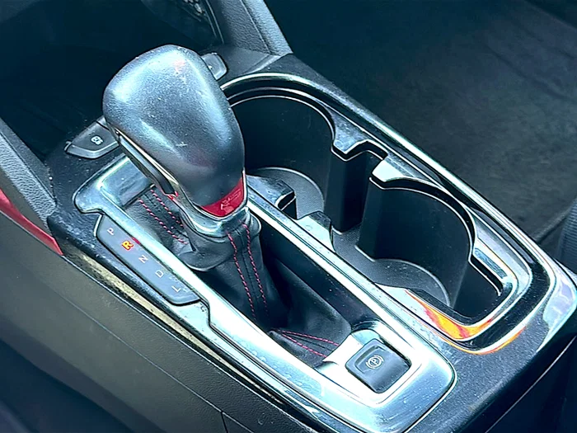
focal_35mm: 45
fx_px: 750
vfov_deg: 32.2
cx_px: 288
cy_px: 216
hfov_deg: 42.1
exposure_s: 1/40
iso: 125
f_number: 1.78
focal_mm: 6.86
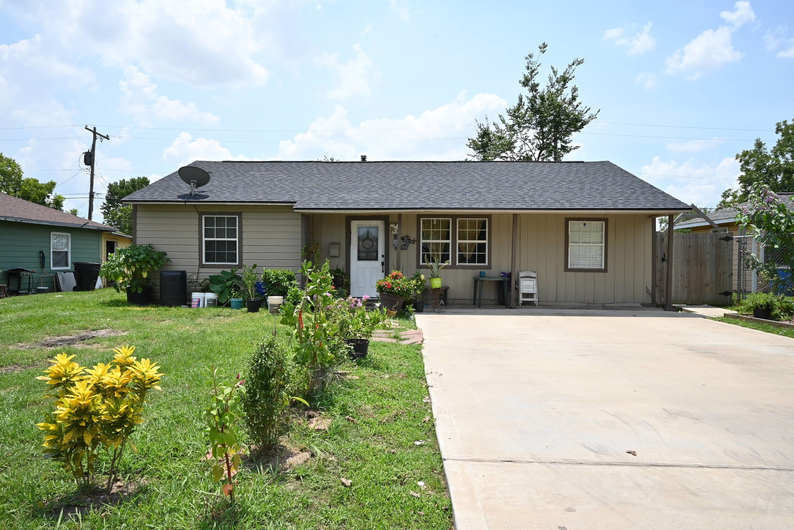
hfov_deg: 77.3
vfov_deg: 56.1
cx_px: 397
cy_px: 265
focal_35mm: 22
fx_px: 496
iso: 800
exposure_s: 1/800
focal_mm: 22.5
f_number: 14
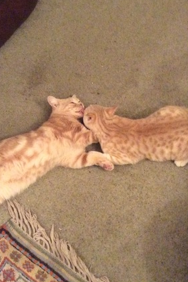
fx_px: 368
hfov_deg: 28.6
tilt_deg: -64.4
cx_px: 78
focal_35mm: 47
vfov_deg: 41.9
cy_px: 135
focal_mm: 3.3
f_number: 2.4
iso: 640
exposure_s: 1/17
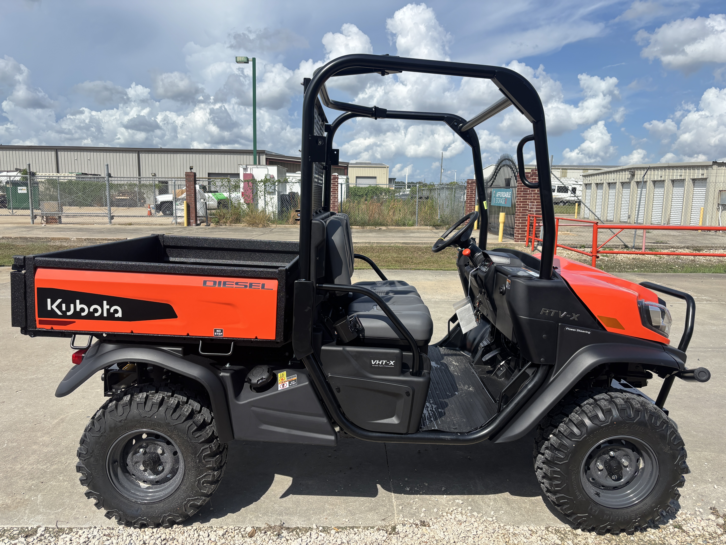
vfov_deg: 53.1
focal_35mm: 26
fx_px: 545
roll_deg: -1.9
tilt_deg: -8.3
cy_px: 272
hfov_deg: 67.3
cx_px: 363
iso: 50
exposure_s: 1/3788
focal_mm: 5.96
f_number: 1.6
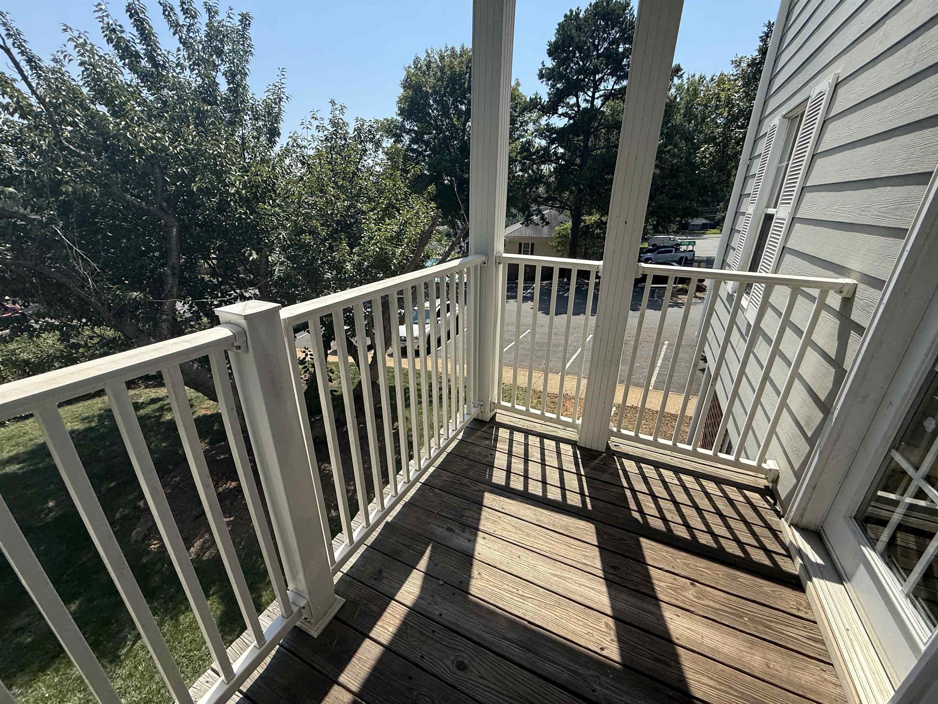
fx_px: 379
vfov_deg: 85.7
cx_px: 469
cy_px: 352
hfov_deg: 102.1
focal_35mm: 14
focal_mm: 2.22
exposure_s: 1/1312
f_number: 2.2
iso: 50
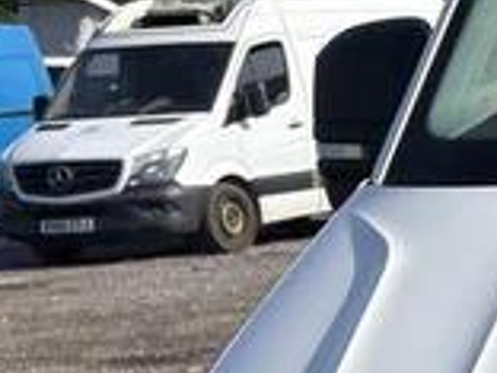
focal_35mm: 149
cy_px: 373
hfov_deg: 10.5
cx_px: 1354
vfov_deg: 9.9
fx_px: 2139
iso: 50
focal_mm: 5.96
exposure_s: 1/4950
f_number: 1.6
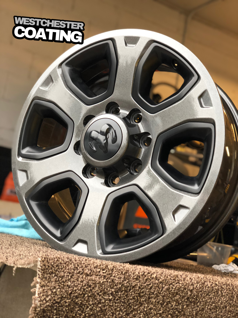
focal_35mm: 52
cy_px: 159
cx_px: 119
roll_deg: -9.4
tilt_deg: +8.4
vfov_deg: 36.8
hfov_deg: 28.0
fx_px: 477
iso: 125
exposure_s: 1/40
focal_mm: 6
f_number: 2.4
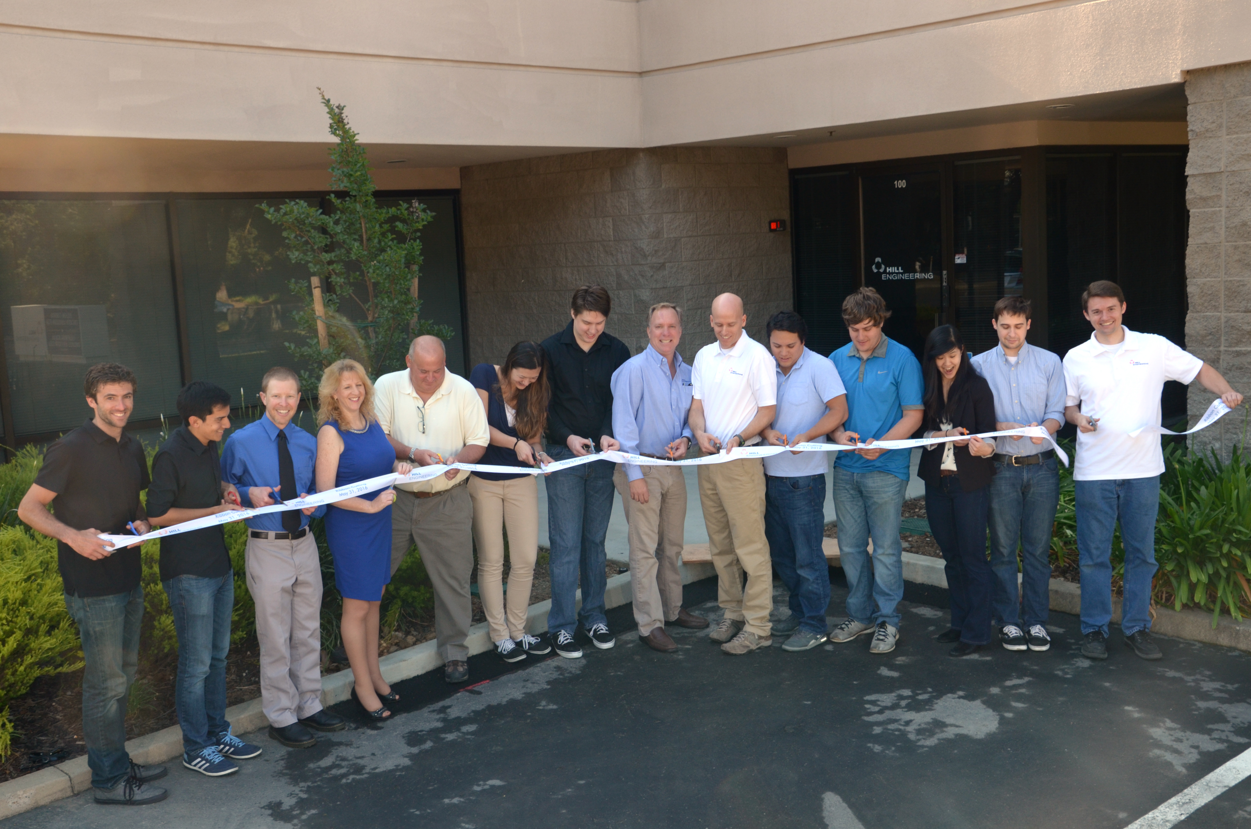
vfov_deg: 31.8
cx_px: 626
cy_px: 414
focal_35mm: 42
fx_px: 1456
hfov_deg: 46.5
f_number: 9
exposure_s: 1/125
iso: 400
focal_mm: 28
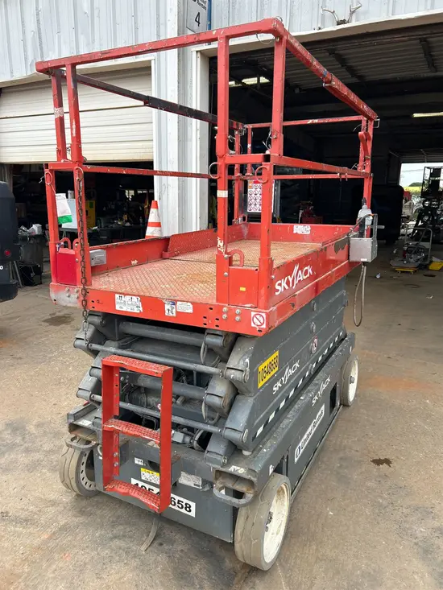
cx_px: 222
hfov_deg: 53.1
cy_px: 295
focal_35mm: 26
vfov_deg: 67.3
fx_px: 444
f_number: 1.5
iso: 50
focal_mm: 5.7
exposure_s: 1/1266
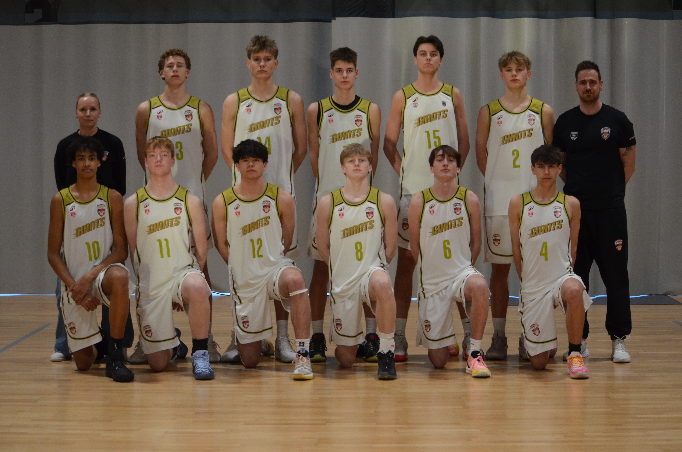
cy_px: 226
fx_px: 1560
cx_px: 341
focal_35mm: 82
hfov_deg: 24.7
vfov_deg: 16.5
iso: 1600
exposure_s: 1/200
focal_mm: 55
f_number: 4.5
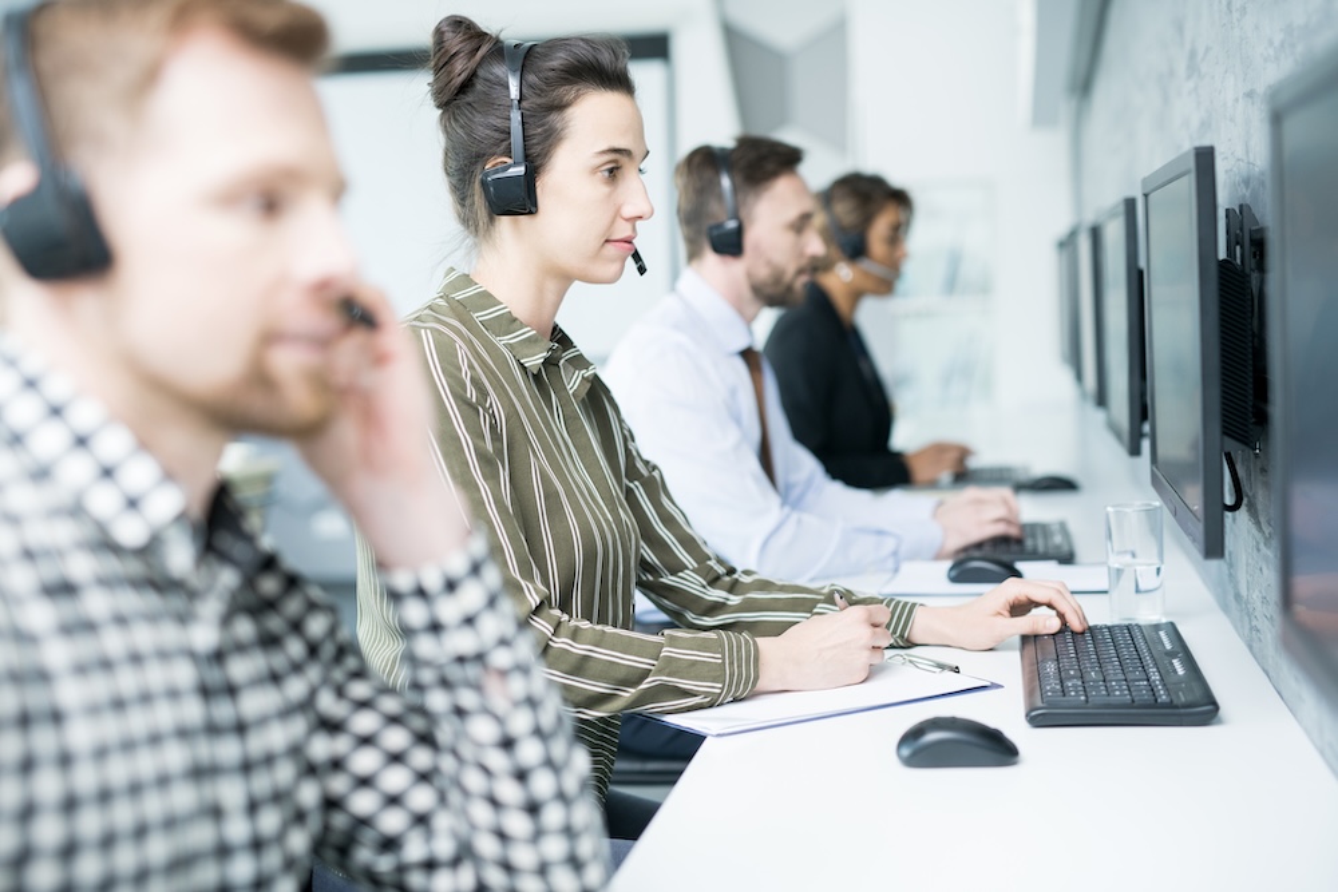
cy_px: 446
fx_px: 1858
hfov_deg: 39.6
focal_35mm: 50
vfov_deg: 27.0
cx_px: 669
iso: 500
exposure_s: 1/200
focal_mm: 50
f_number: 2.2
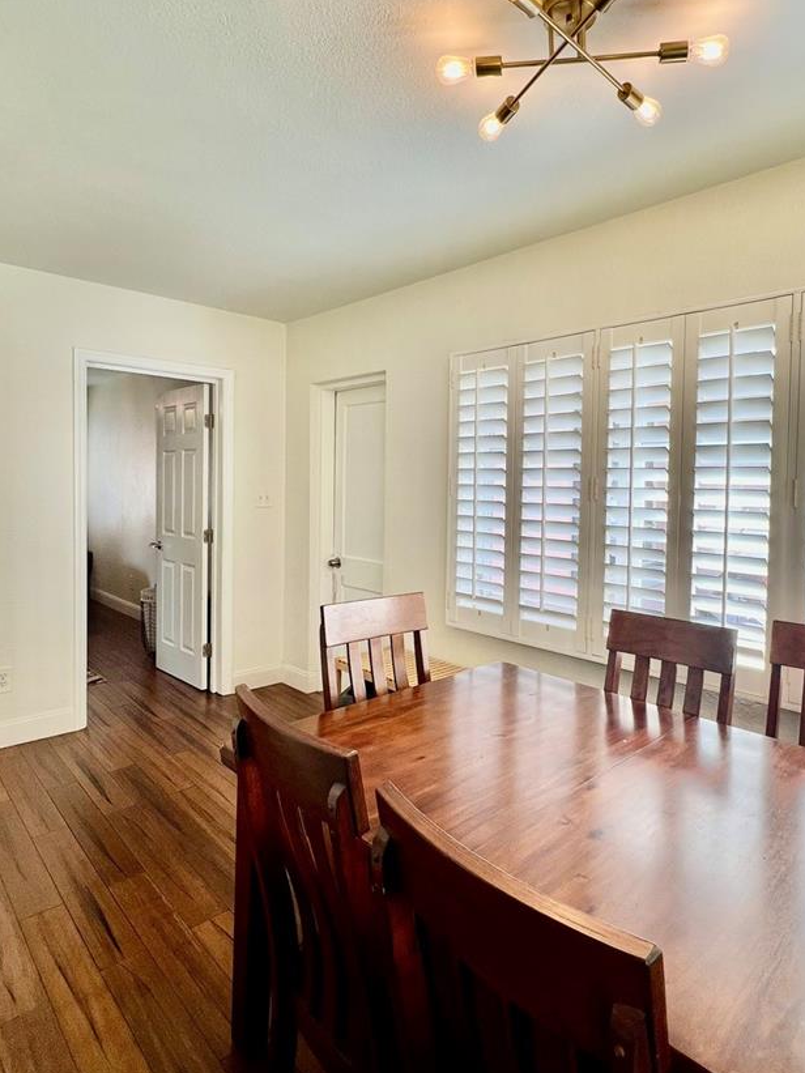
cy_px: 506
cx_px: 480
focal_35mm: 19
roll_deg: -0.1
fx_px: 589
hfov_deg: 68.1
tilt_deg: -1.1
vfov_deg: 84.6
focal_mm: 1.57
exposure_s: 1/99
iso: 40
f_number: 1.8
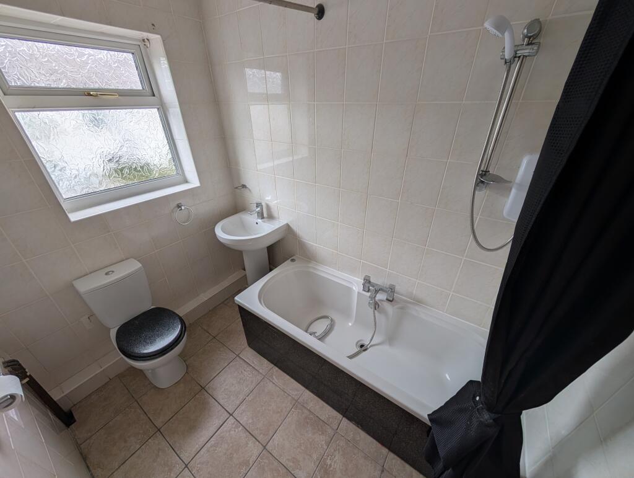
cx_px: 317
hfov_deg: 110.5
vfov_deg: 94.6
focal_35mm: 12
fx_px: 220
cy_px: 239
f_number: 1.7
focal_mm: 2.02
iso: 45
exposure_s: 1/192
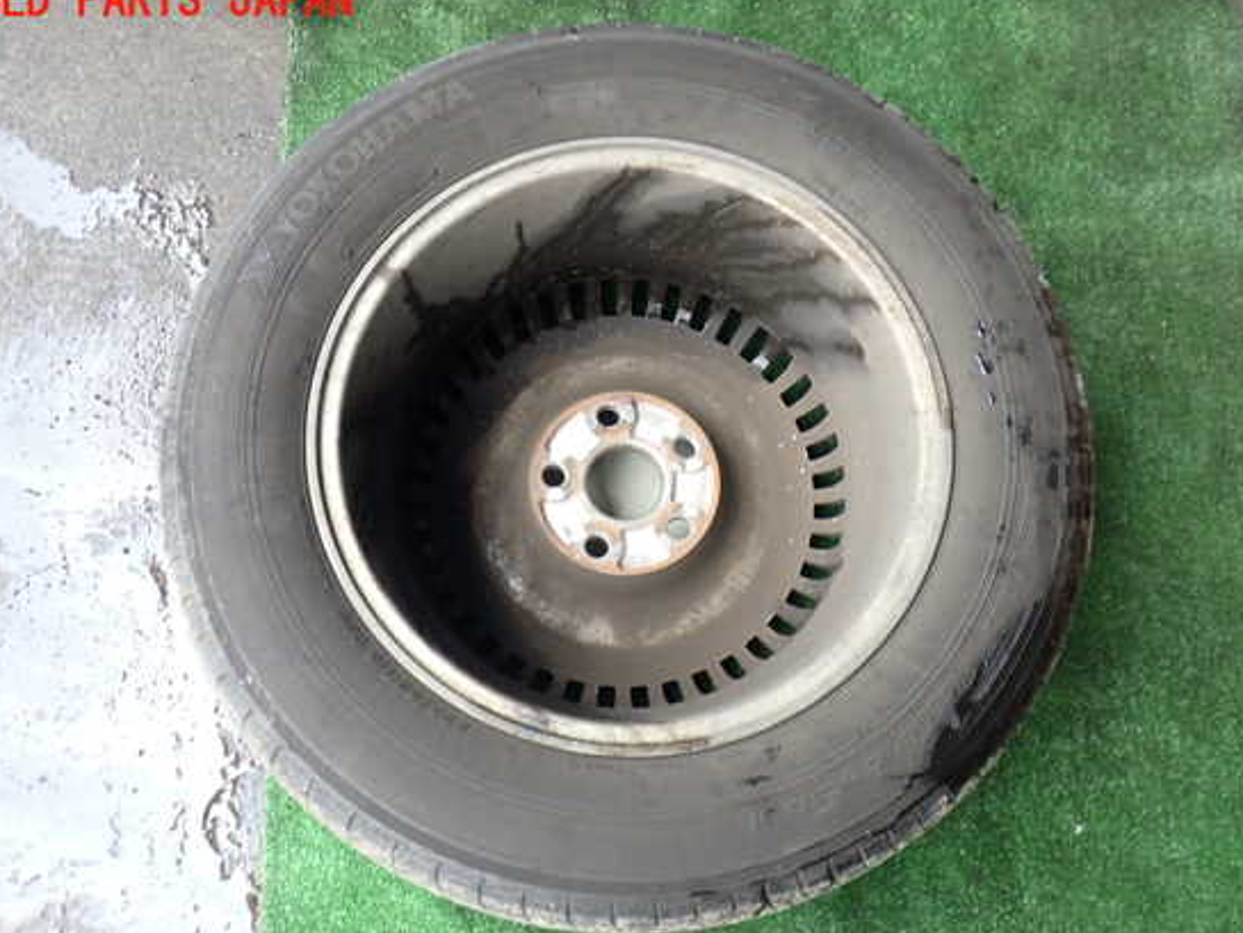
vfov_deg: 43.0
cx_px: 623
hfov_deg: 55.3
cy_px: 486
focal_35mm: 33
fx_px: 1185
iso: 200
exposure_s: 1/125
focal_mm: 5.4
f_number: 2.3
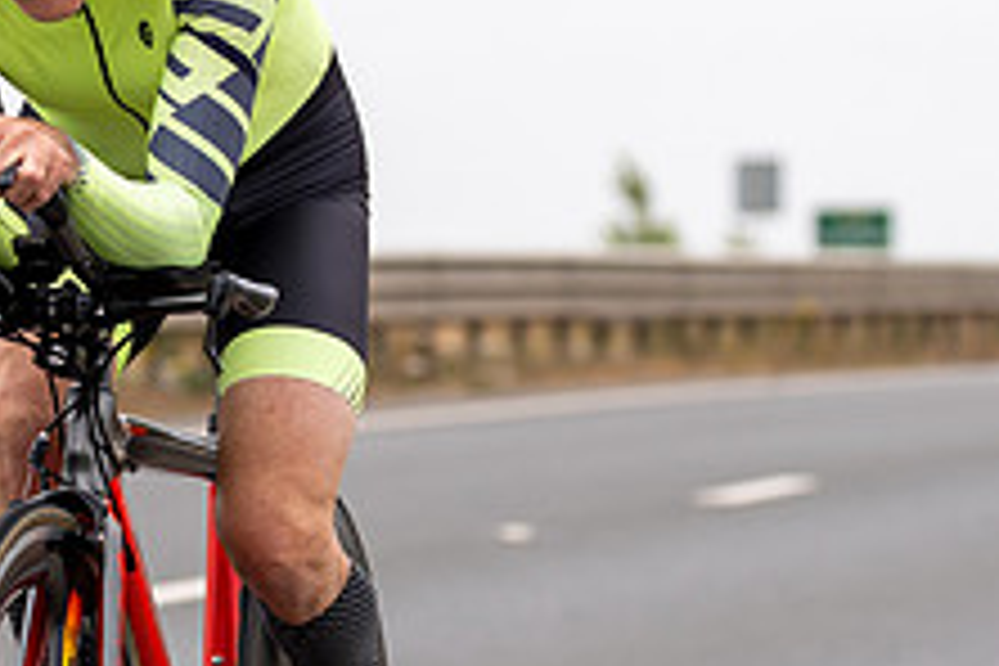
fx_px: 7908
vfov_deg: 4.8
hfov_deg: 7.2
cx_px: 45
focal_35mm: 285
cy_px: 538
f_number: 3.2
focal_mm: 77
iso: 100
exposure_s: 1/800
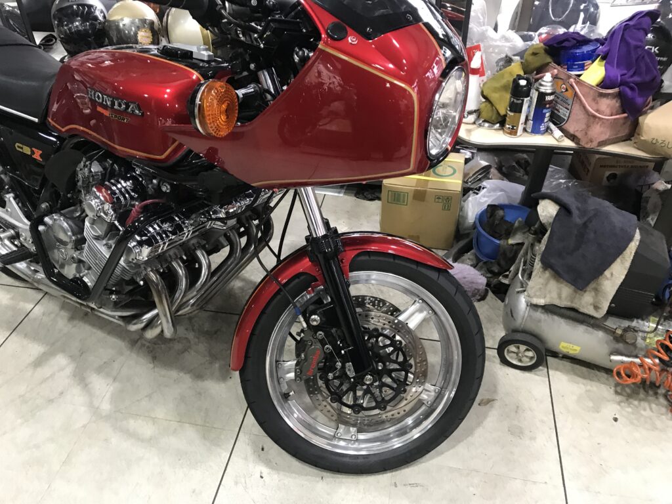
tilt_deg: -39.3
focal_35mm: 28
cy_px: 252
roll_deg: +0.9
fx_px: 544
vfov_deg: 49.7
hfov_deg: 63.4
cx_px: 336
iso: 80
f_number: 1.8
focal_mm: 3.99
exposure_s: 1/15
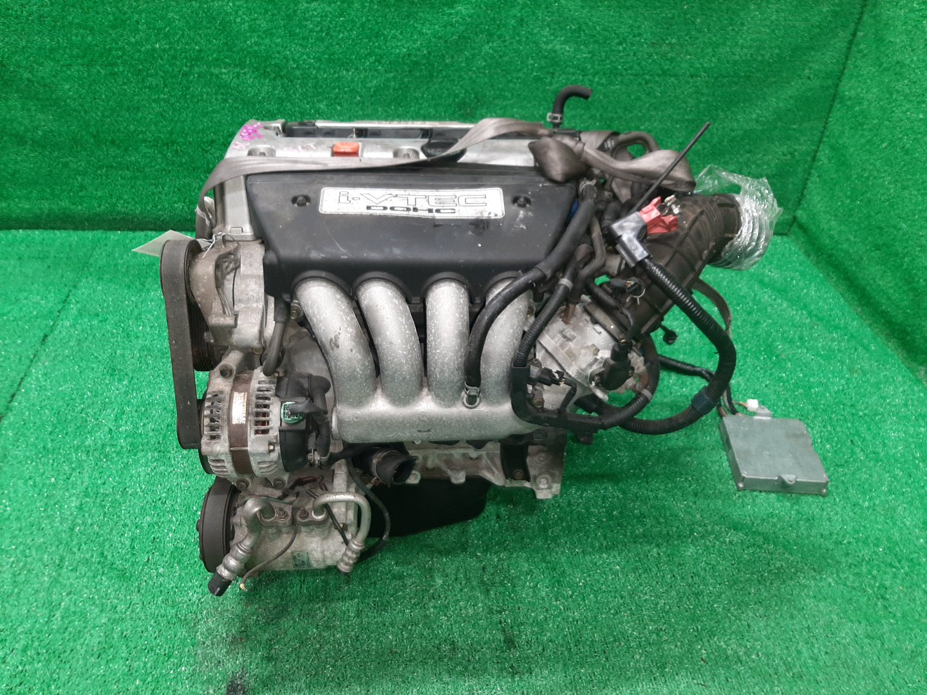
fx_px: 696
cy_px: 348
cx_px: 464
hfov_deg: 67.3
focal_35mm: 26
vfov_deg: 53.1
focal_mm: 3.93
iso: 170
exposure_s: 1/50
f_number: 1.7
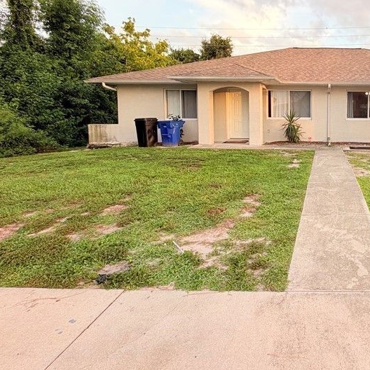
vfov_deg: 64.0
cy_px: 135
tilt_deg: -0.6
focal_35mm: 24
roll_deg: +0.5
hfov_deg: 56.7
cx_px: 329
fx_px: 290
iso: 40
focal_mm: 2.22
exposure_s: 1/200
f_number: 2.2
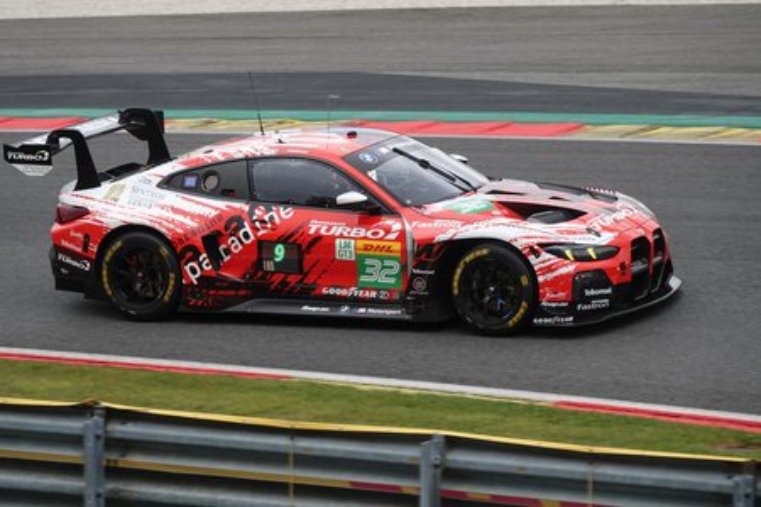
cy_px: 254
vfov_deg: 6.9
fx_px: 4227
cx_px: 380
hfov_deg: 10.3
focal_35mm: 200
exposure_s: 1/1000
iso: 200
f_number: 4
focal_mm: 73.24
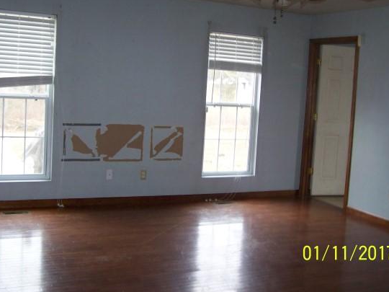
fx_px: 506
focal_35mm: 45
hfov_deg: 42.1
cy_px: 125
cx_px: 189
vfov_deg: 32.1
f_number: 2.8
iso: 200
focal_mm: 6.3
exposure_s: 1/30
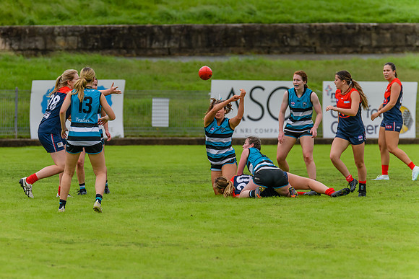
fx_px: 5687
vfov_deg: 2.8
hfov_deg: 4.2
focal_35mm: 489
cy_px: 153
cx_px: 175
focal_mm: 420
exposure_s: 1/2000
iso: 800
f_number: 6.3
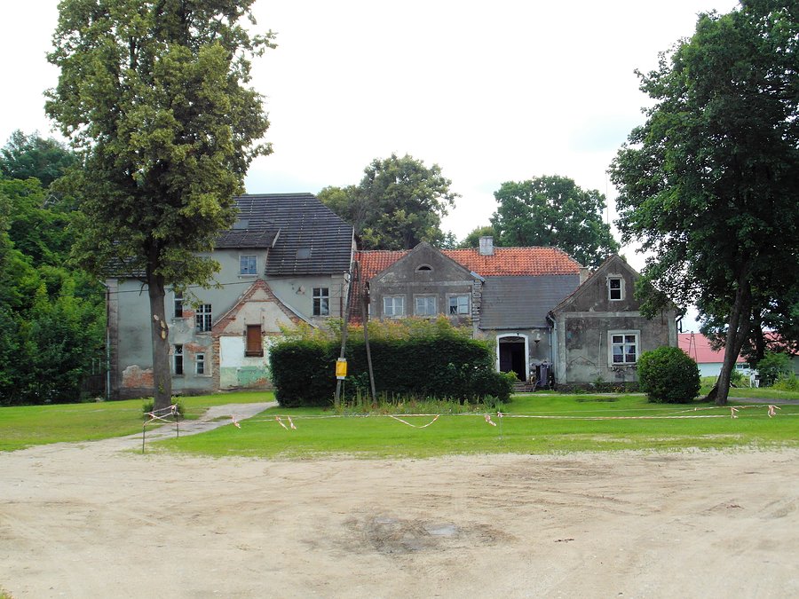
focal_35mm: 53
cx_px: 400
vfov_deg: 27.5
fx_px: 1223
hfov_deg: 36.2
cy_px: 300
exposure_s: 1/250
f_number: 3.8
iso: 100
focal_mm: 8.7
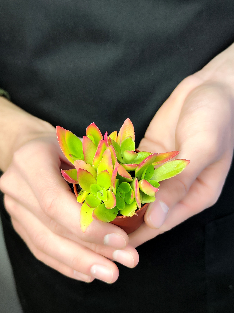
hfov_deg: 58.9
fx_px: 207
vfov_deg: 73.9
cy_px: 156
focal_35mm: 23
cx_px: 117
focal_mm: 7.01
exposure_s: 1/50
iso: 1340
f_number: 1.69
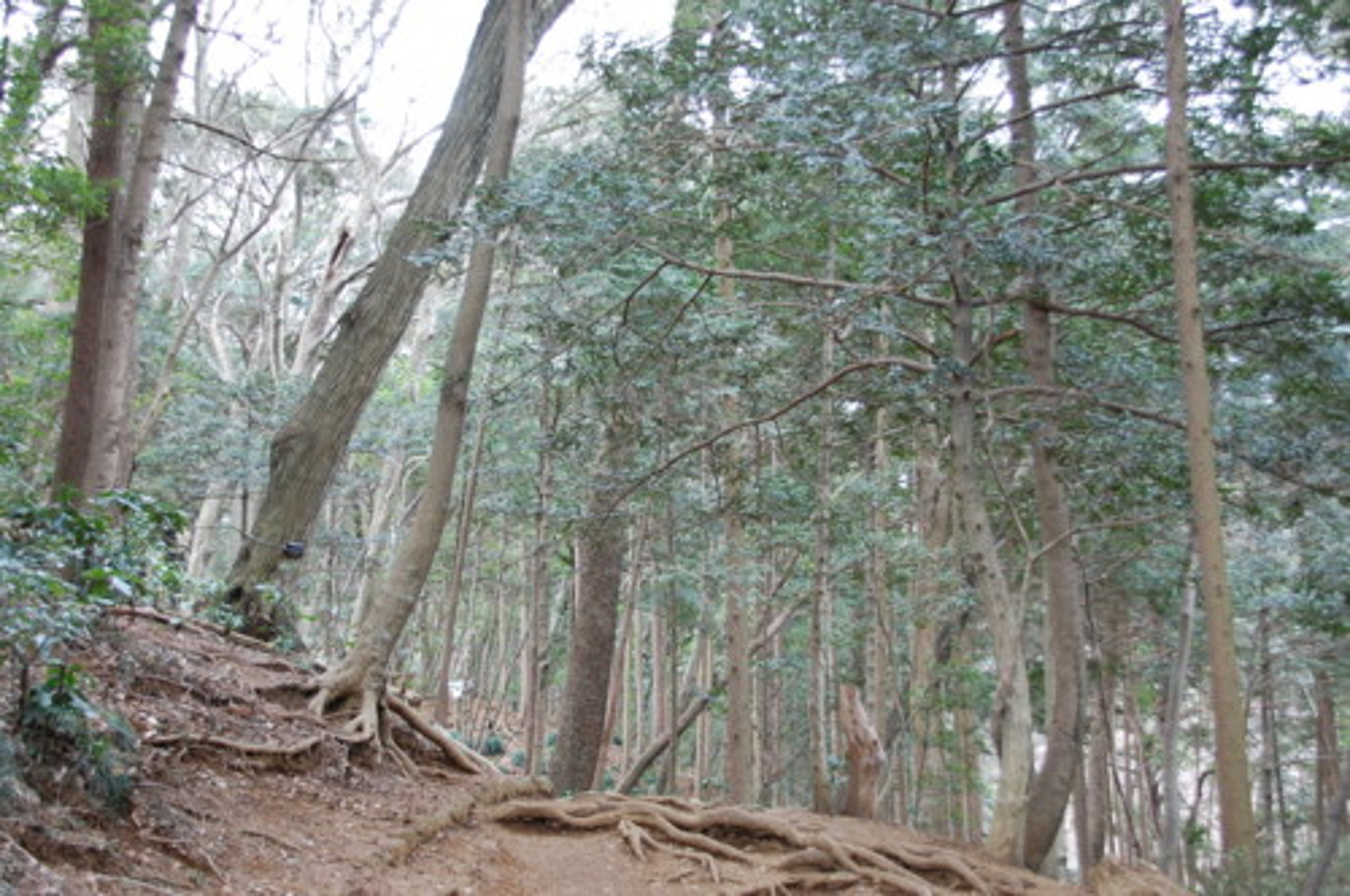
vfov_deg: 25.0
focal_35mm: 54
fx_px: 2022
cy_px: 448
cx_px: 675
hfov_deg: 36.9
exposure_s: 1/30
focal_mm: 36
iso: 450
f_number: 4.5
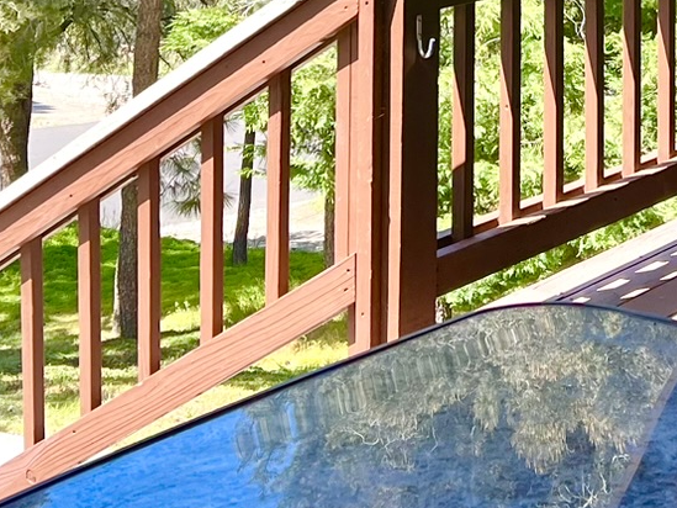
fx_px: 1897
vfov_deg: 14.4
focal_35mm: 97
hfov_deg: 20.0
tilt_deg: -2.4
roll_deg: -0.6
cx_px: 546
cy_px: -213
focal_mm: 5.7
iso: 50
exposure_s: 1/748
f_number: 1.5
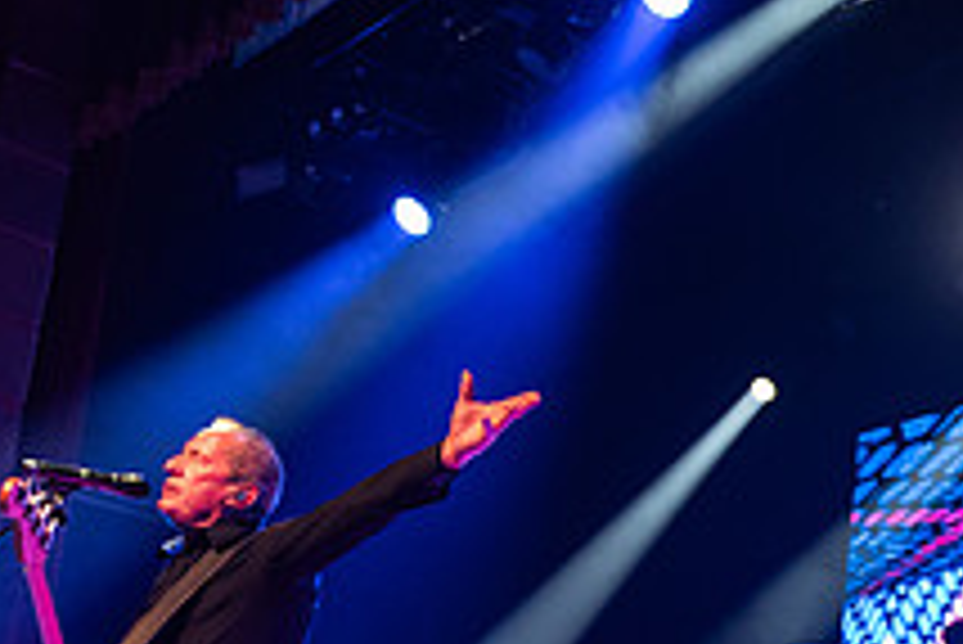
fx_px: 1740
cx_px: 828
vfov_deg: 20.1
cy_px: 687
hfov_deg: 29.9
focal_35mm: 65
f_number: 3.2
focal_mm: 24
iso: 2500
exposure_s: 1/400
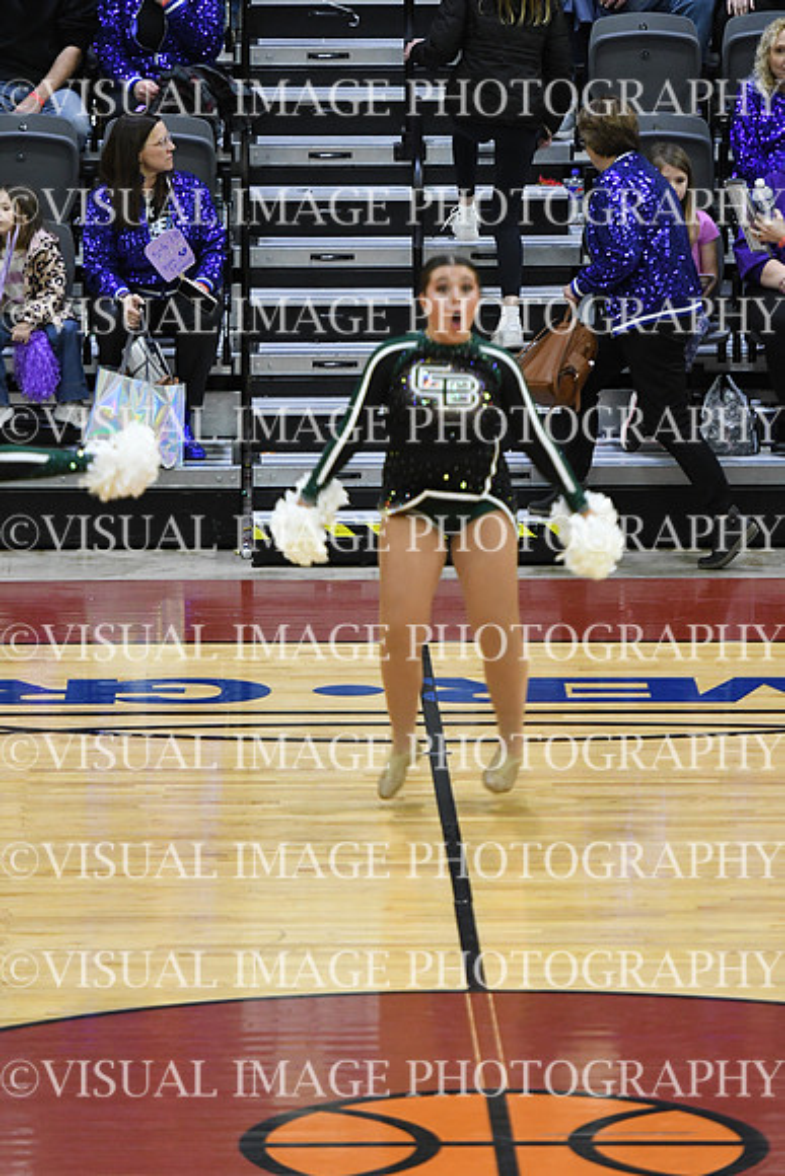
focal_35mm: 240
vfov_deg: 8.6
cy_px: 588
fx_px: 7845
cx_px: 392
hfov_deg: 5.7
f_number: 2.8
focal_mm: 160
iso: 3200
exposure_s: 1/400
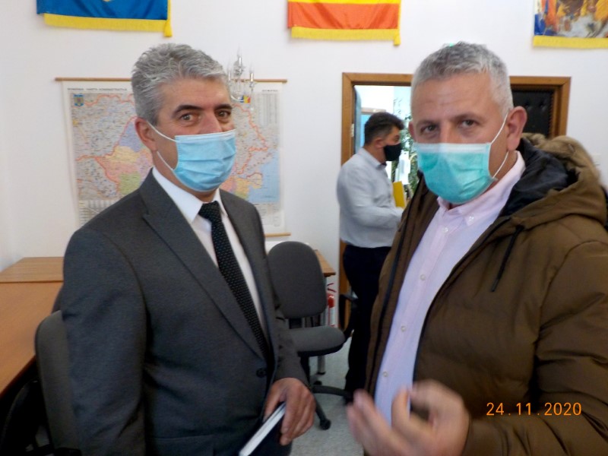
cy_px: 228
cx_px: 304
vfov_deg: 46.8
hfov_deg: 60.0
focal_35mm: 30
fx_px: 527
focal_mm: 4.1
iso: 280
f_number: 3.3
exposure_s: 1/30
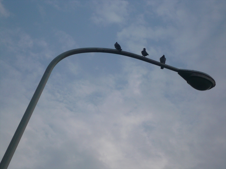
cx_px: 113
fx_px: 666
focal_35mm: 102
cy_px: 84
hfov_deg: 19.3
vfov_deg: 14.5
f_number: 5.6
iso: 100
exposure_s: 1/320
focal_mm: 16.8
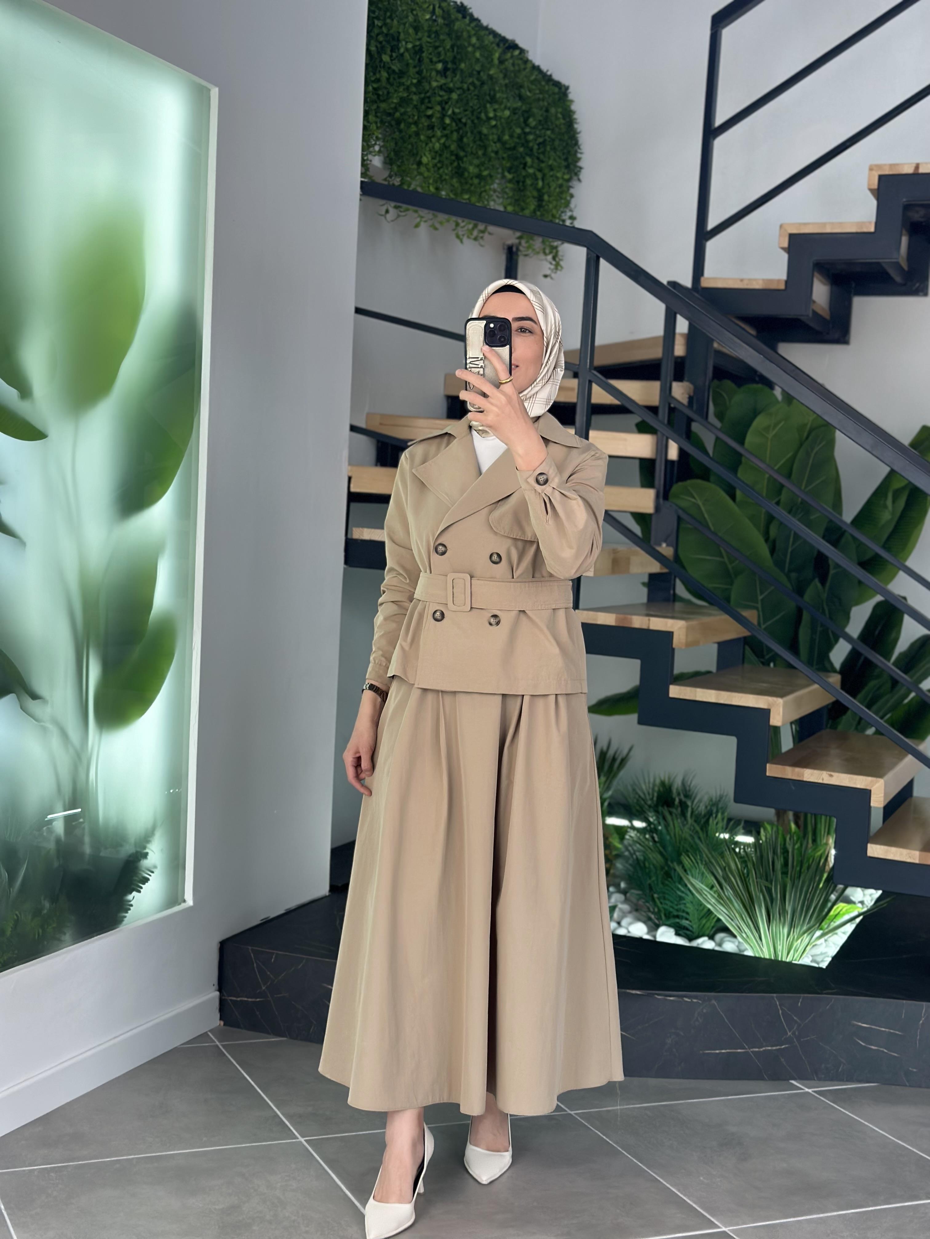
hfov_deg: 30.3
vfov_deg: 39.7
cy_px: 620
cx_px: 465
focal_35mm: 48
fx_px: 1719
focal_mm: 6.86
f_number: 1.78
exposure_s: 1/287
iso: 80
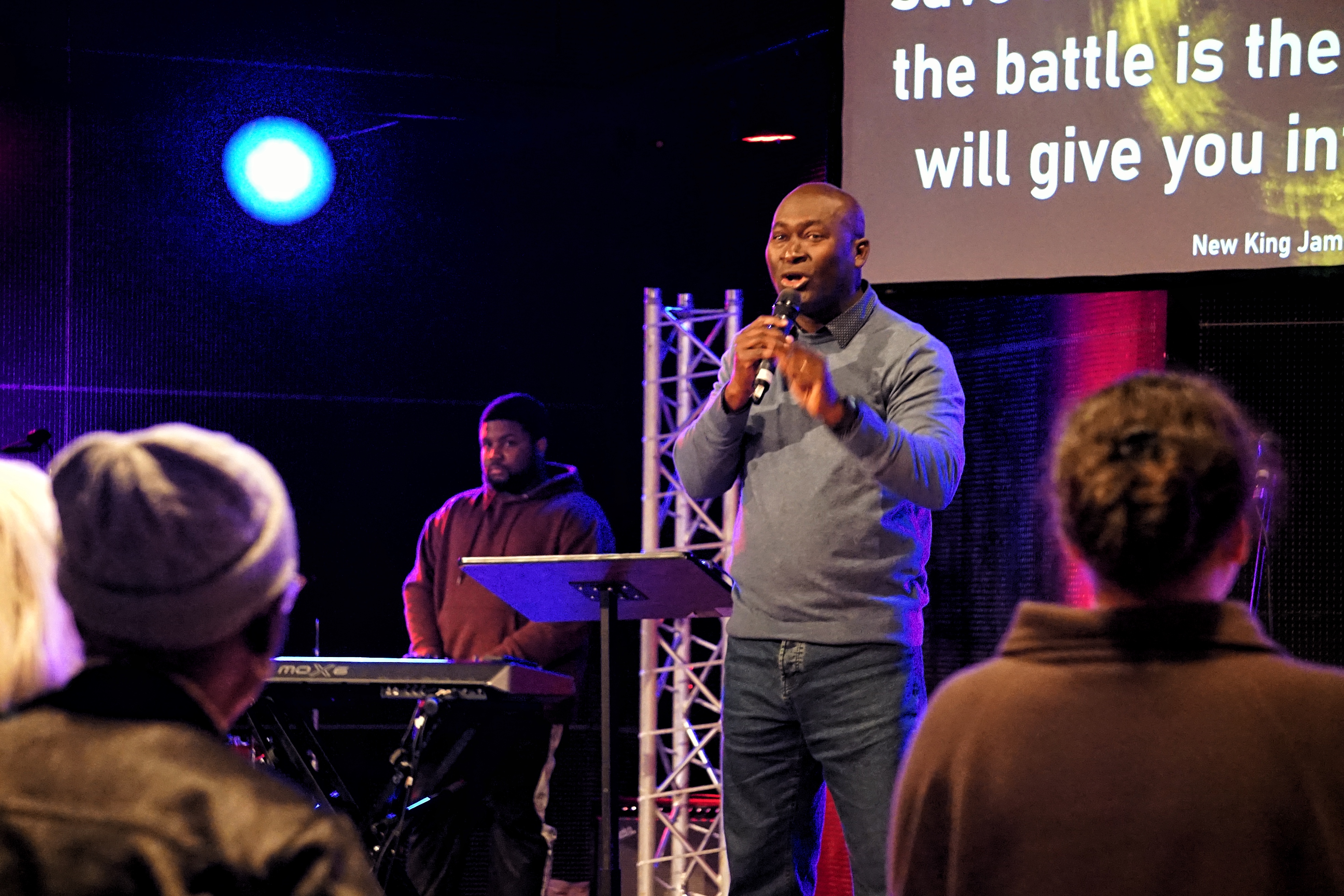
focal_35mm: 135
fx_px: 5040
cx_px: 672
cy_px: 448
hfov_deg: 15.2
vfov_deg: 10.2
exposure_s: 1/60
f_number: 5.6
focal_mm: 90
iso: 6400
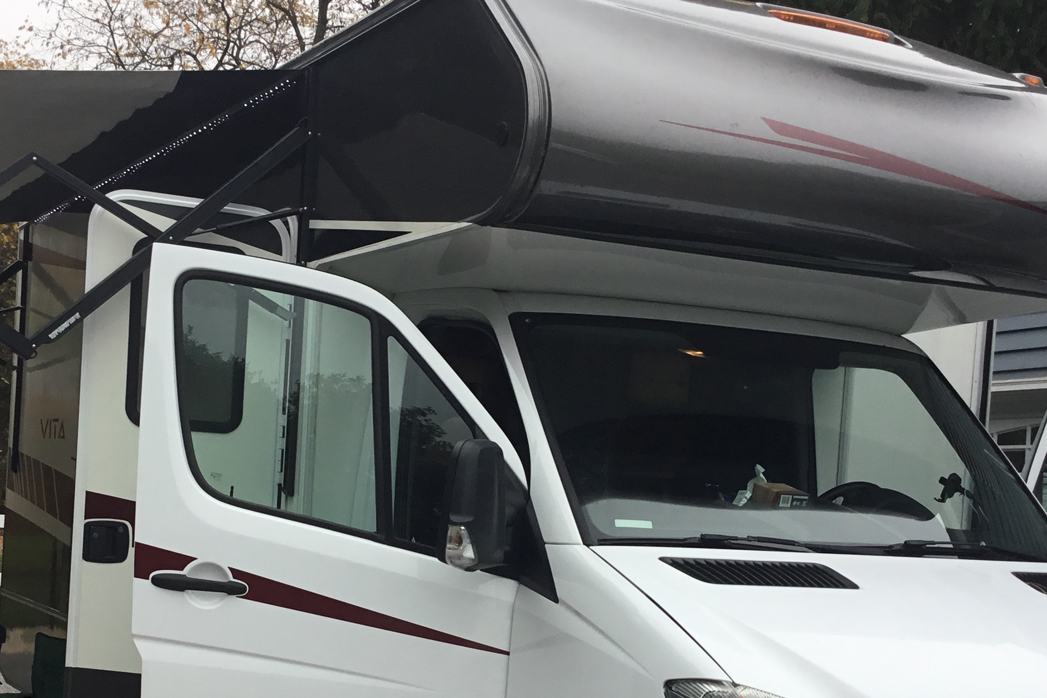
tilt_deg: -2.7
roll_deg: -1.5
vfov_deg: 23.9
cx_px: 468
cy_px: 528
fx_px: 1629
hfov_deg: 35.6
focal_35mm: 56
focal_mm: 3.3
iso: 25
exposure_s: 1/275
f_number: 2.4
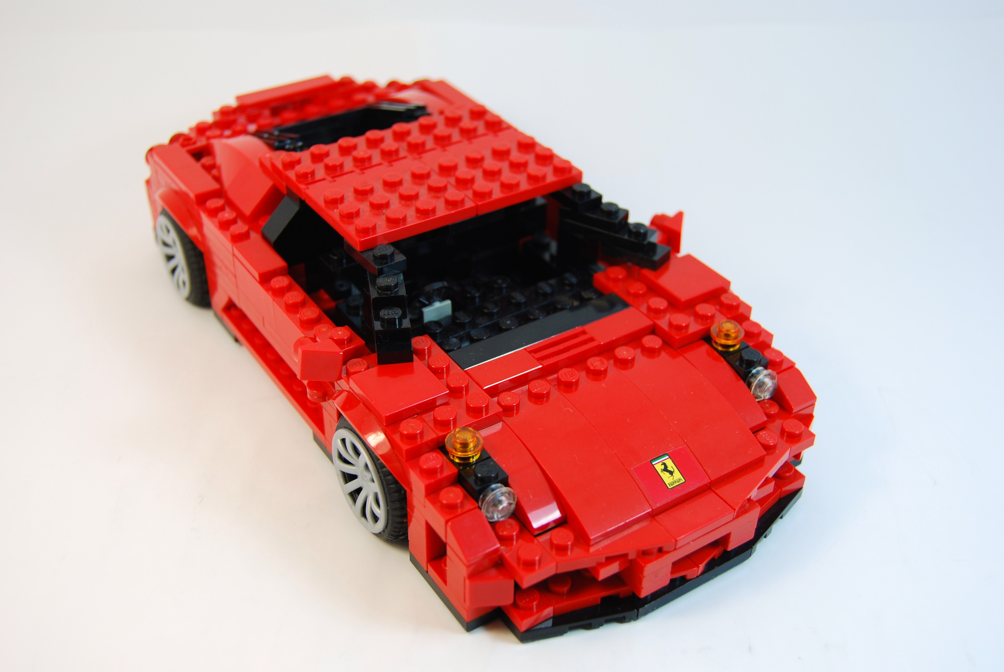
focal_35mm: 42
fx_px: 1173
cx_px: 502
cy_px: 336
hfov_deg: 46.3
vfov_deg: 32.0
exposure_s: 1/100
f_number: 5
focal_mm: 28
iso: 200
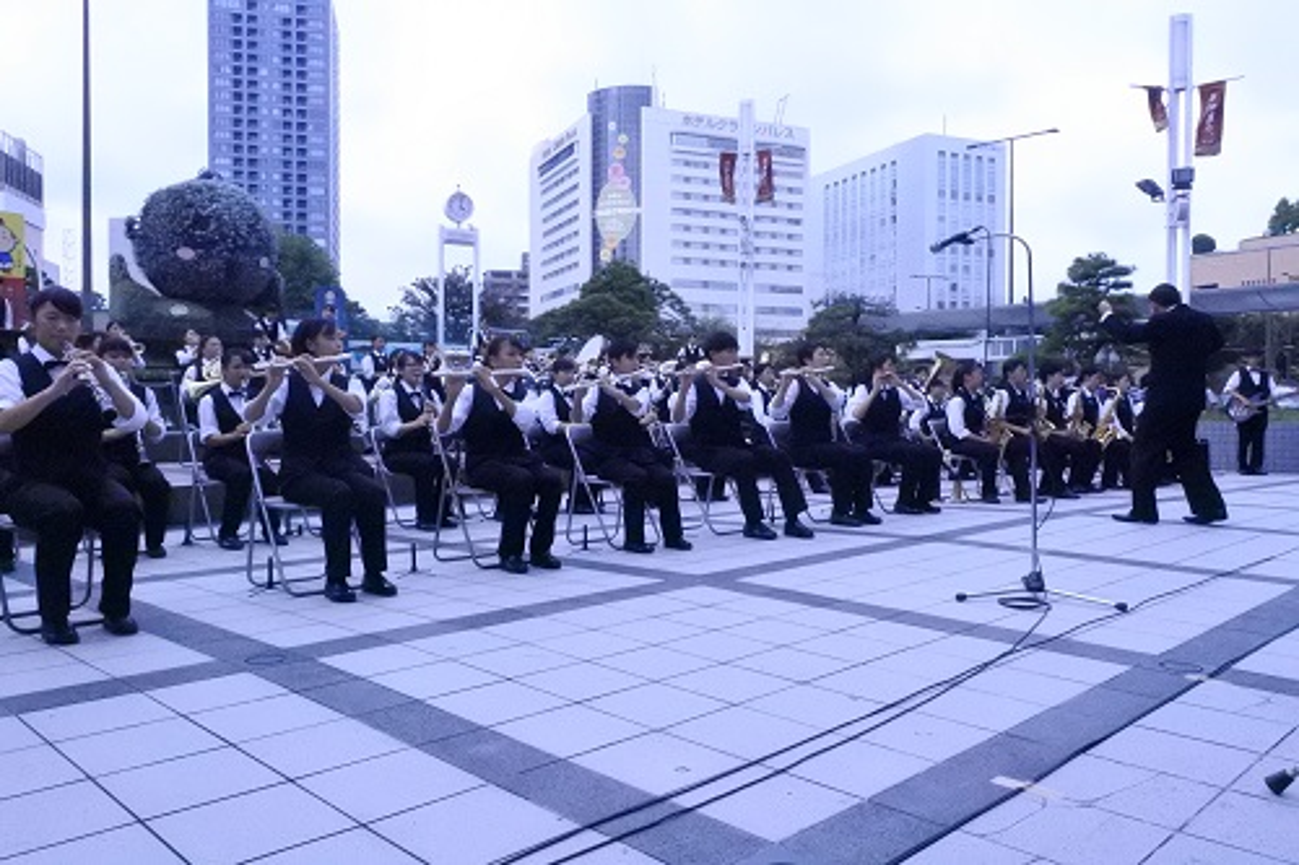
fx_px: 974
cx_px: 650
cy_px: 432
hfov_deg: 67.4
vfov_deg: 47.9
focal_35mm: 27
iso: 12800
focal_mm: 10
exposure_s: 1/5000
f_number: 9
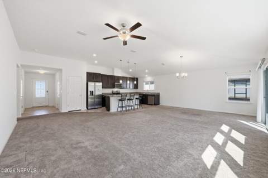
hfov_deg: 104.3
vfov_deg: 81.1
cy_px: 89
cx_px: 134
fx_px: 104
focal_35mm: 14
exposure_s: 1/1000
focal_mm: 14
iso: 400
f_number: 8
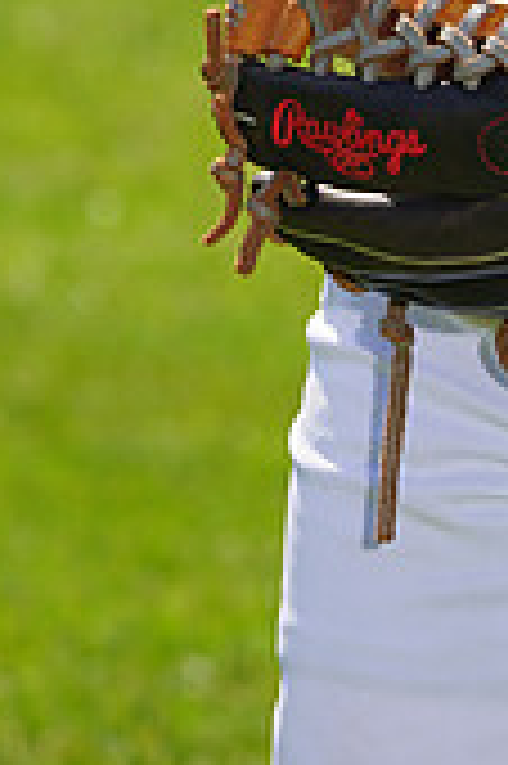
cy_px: -500
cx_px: 663
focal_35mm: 677
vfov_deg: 3.0
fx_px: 14358
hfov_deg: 2.0
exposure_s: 1/250
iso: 100
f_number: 8
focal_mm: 198
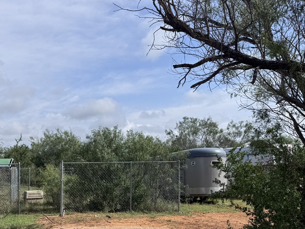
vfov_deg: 31.0
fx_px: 405
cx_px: 39
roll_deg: -0.2
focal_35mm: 46
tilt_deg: -1.2
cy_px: 171
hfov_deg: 38.8
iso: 80
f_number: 1.78
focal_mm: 6.76
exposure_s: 1/7092
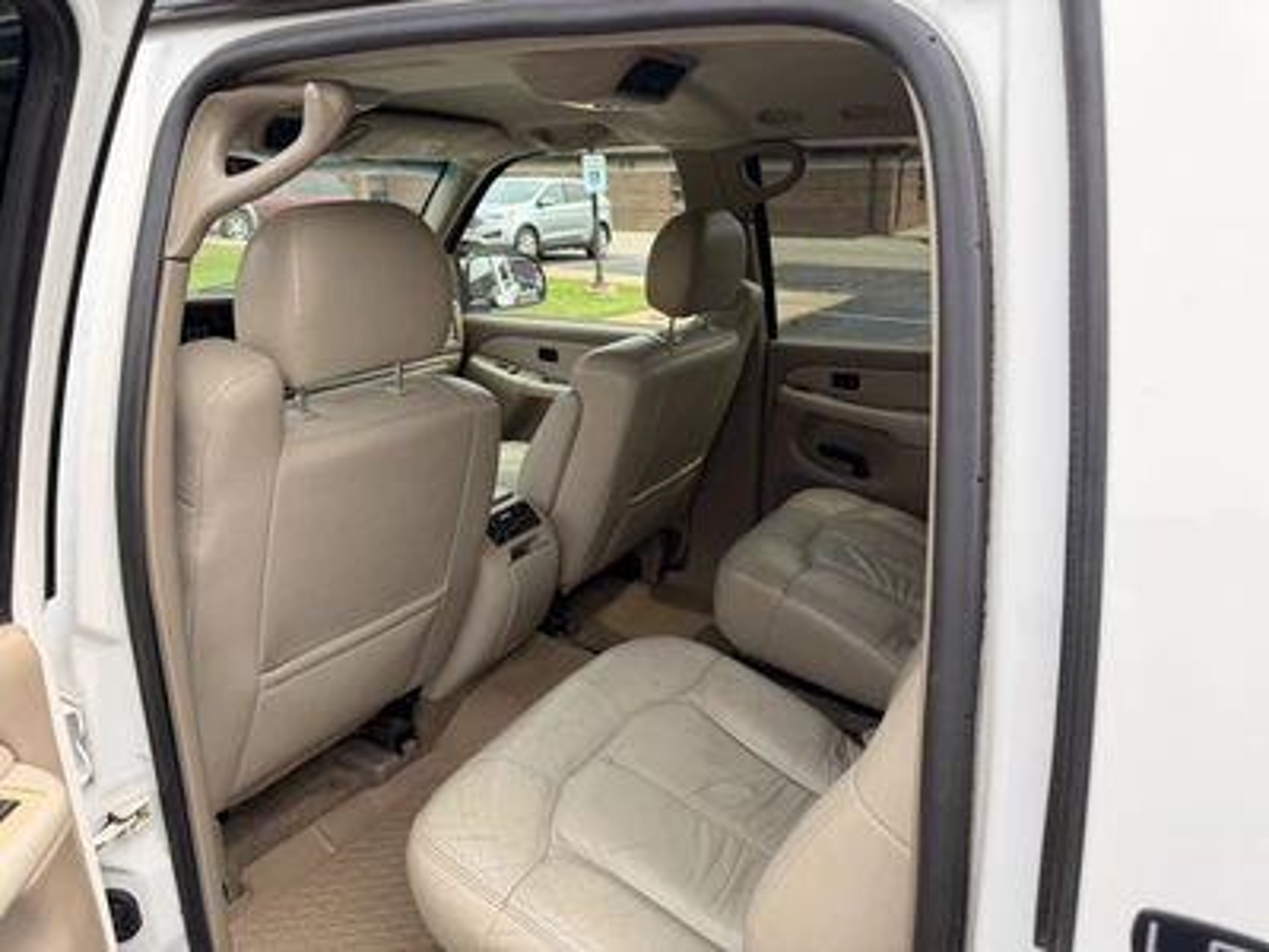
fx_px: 880
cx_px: 634
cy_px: 476
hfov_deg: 71.6
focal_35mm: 24
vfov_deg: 56.8
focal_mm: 6.76
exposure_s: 1/1230
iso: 80
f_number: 1.78
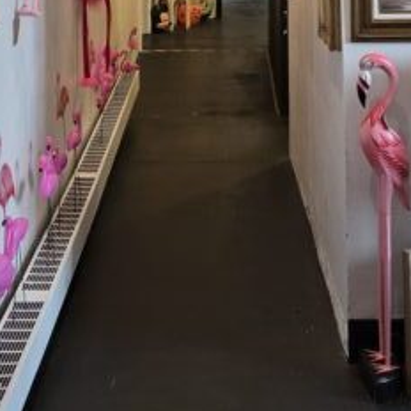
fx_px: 940
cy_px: -163
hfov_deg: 24.6
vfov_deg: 21.6
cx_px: 266
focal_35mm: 70
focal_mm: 6.3
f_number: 1.7
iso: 500
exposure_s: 1/120
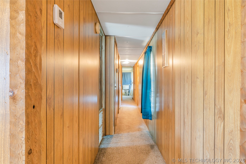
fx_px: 164
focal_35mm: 24
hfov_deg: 73.7
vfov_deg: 53.2
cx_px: 123
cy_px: 82
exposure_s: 1.5
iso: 400
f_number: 11
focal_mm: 24
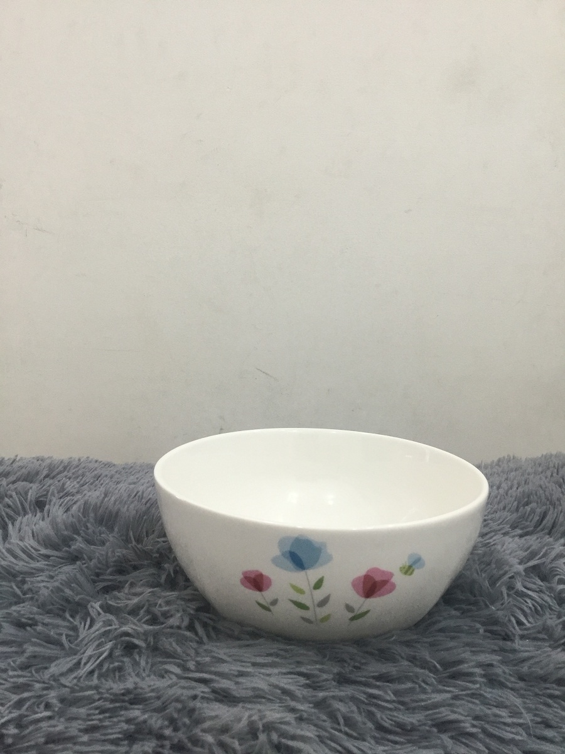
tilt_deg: -9.5
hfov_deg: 45.4
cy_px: 377
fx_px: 675
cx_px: 282
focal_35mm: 31
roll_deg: -0.8
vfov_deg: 58.4
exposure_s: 1/33
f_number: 2.4
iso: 64
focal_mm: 3.3
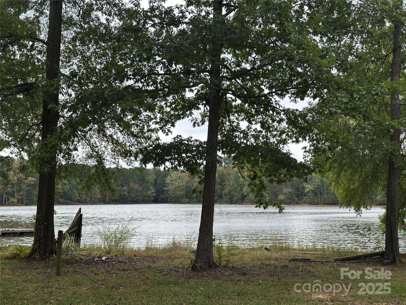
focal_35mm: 48
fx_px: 563
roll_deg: +0.1
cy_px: 152
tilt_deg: +4.1
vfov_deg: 30.3
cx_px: 203
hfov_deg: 39.7
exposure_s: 1/1030
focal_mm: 6.86
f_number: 1.78
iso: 64
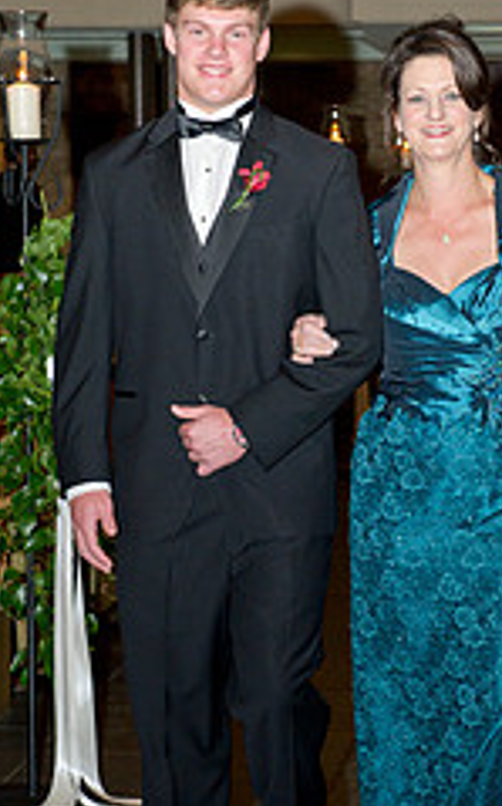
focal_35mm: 119
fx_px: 2610
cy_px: 438
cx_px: 372
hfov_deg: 11.0
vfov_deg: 17.5
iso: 800
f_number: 5.6
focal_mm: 62
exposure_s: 1/80
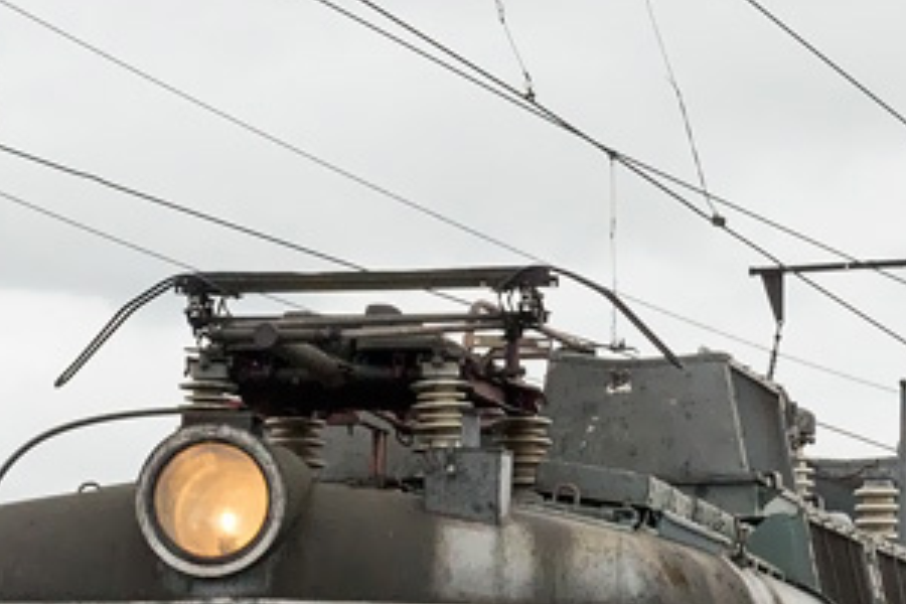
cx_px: 755
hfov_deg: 4.6
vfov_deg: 3.0
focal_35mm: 450
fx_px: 11324
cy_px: 876
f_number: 8
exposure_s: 1/640
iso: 400
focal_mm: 75
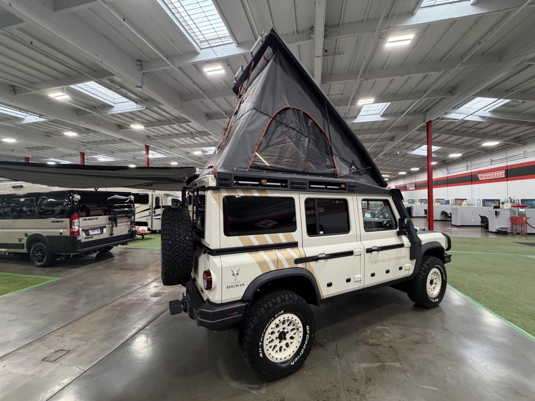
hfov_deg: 102.1
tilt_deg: -0.9
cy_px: 200
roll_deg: +1.4
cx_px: 268
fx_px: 216
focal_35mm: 14
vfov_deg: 85.7
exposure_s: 1/60
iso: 320
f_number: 2.2
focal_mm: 2.22
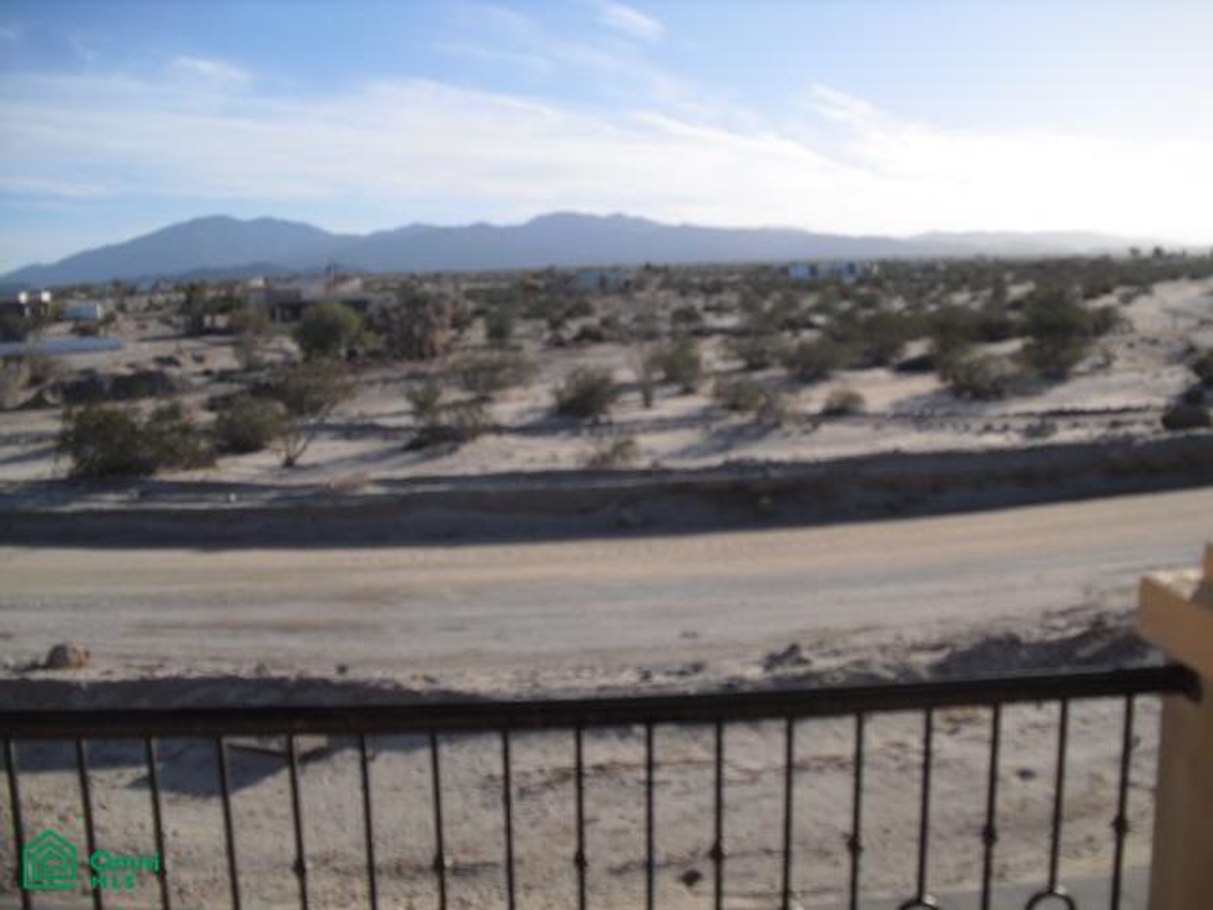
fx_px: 1261
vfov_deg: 39.7
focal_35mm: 36
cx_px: 606
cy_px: 455
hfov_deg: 51.4
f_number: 7.8
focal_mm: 6.3
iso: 64
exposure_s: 1/160
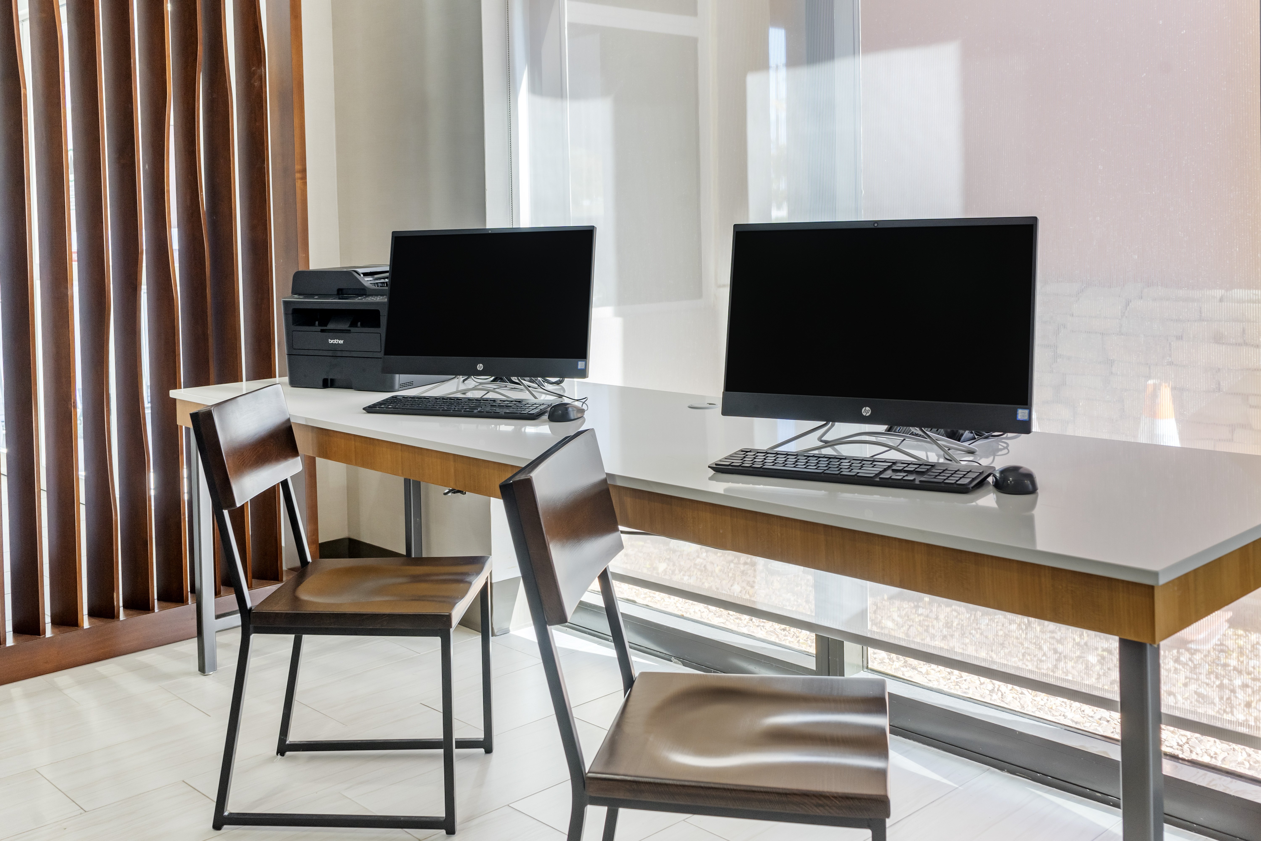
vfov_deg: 40.0
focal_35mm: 33
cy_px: 420
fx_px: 1156
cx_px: 630
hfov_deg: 57.2
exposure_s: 1/60
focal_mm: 33
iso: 400
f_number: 8
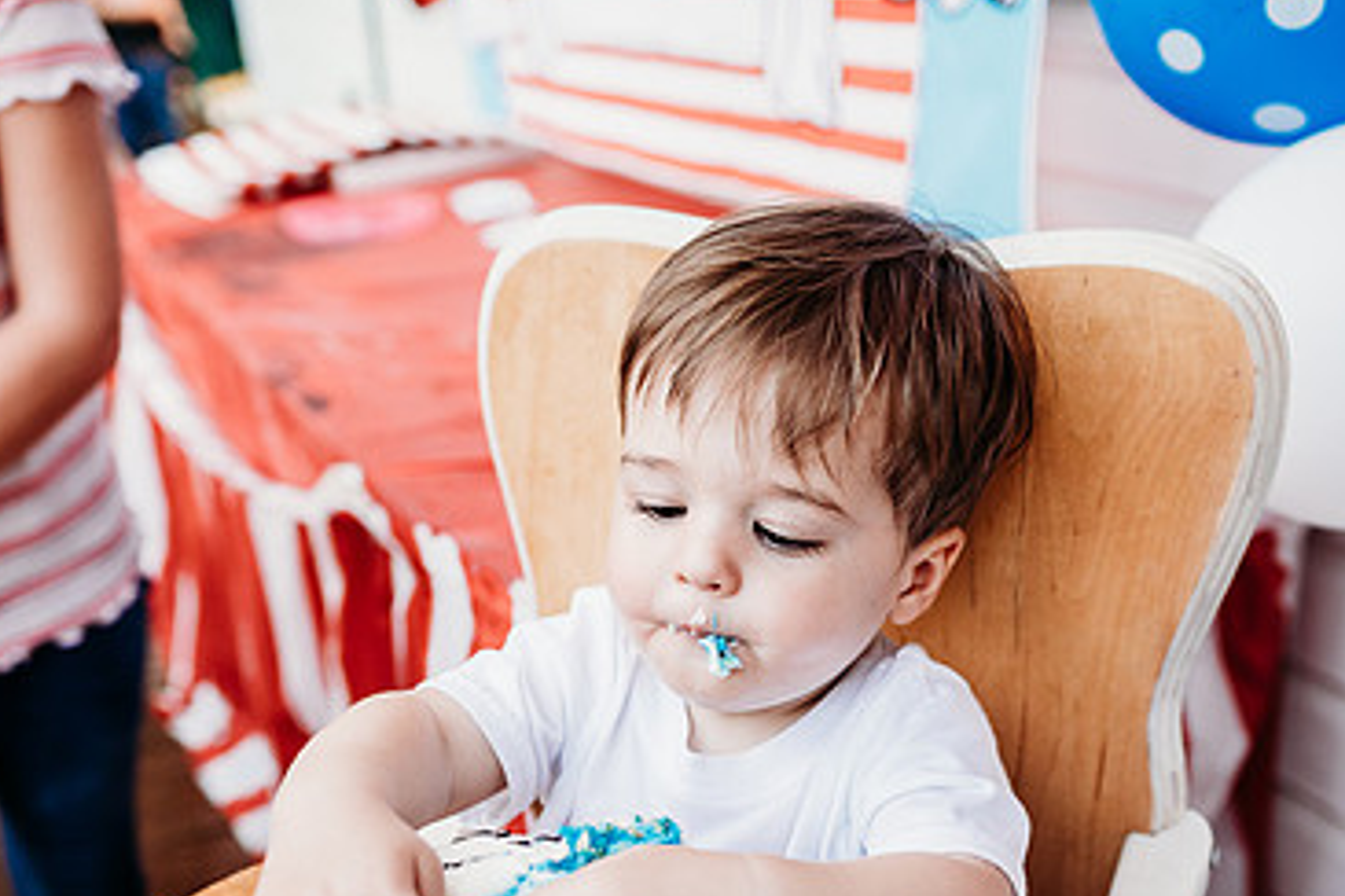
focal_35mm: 38
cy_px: 689
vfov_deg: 34.2
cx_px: 717
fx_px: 1420
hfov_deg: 50.7
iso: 400
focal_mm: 24
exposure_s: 1/200
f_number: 2.5
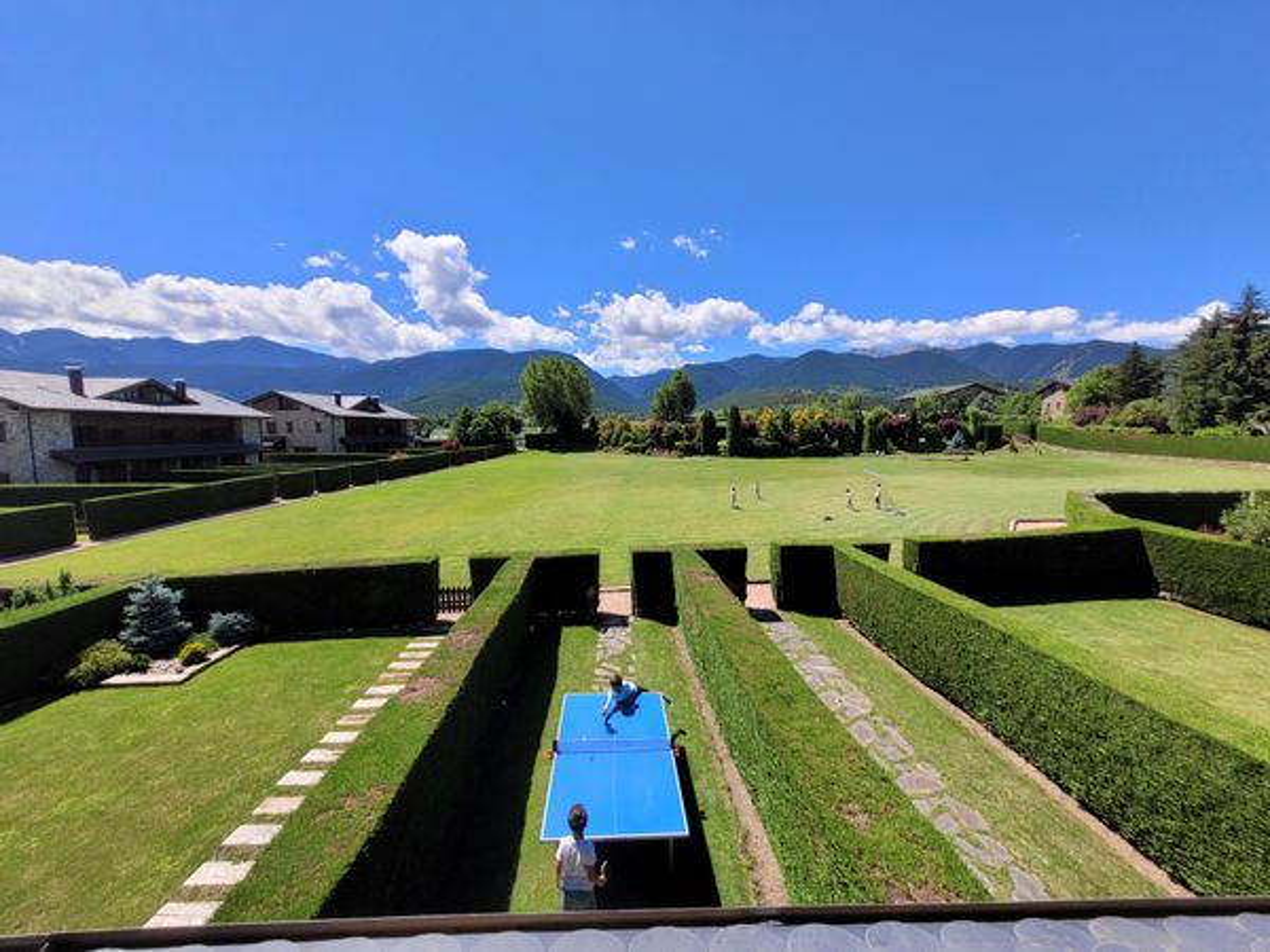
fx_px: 477
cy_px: 476
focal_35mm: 13
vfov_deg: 89.9
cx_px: 635
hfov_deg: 106.2
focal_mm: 1.74
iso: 40
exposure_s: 1/1166
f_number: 2.2
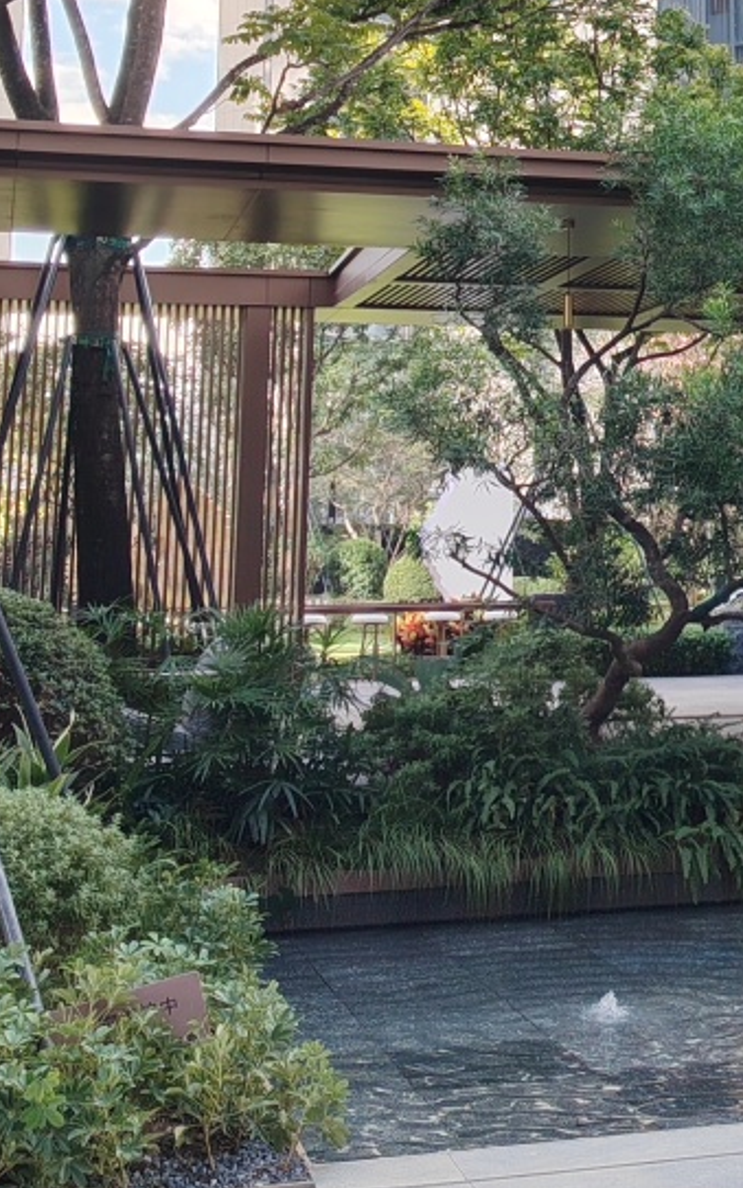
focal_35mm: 63
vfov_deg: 31.2
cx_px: 736
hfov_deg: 20.0
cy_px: 149
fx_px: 2040
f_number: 1.8
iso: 50
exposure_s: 1/100
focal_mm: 5.25
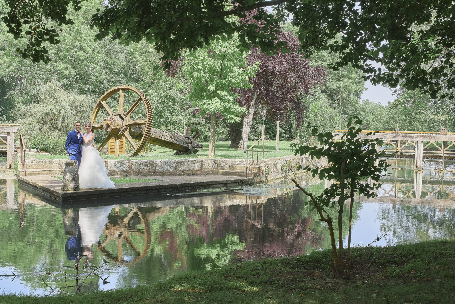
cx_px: 228
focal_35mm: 50
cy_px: 152
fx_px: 632
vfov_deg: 27.0
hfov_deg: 39.6
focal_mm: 50
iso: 2000
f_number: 13
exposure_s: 1/640
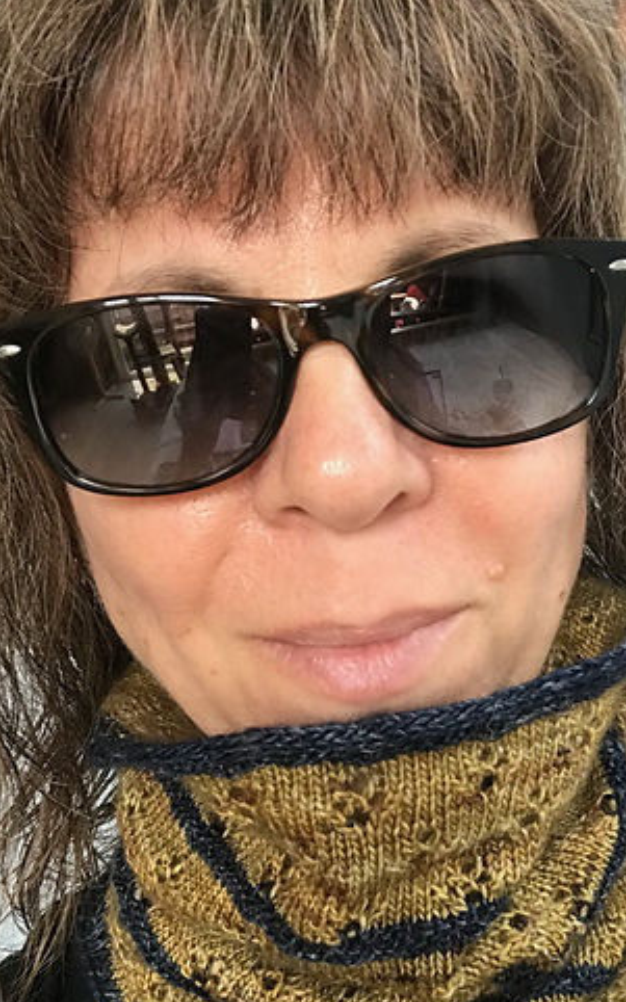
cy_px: 561
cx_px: 358
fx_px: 1229
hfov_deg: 28.5
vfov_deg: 44.3
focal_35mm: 45
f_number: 2.2
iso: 50
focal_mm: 2.87
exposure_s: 1/30
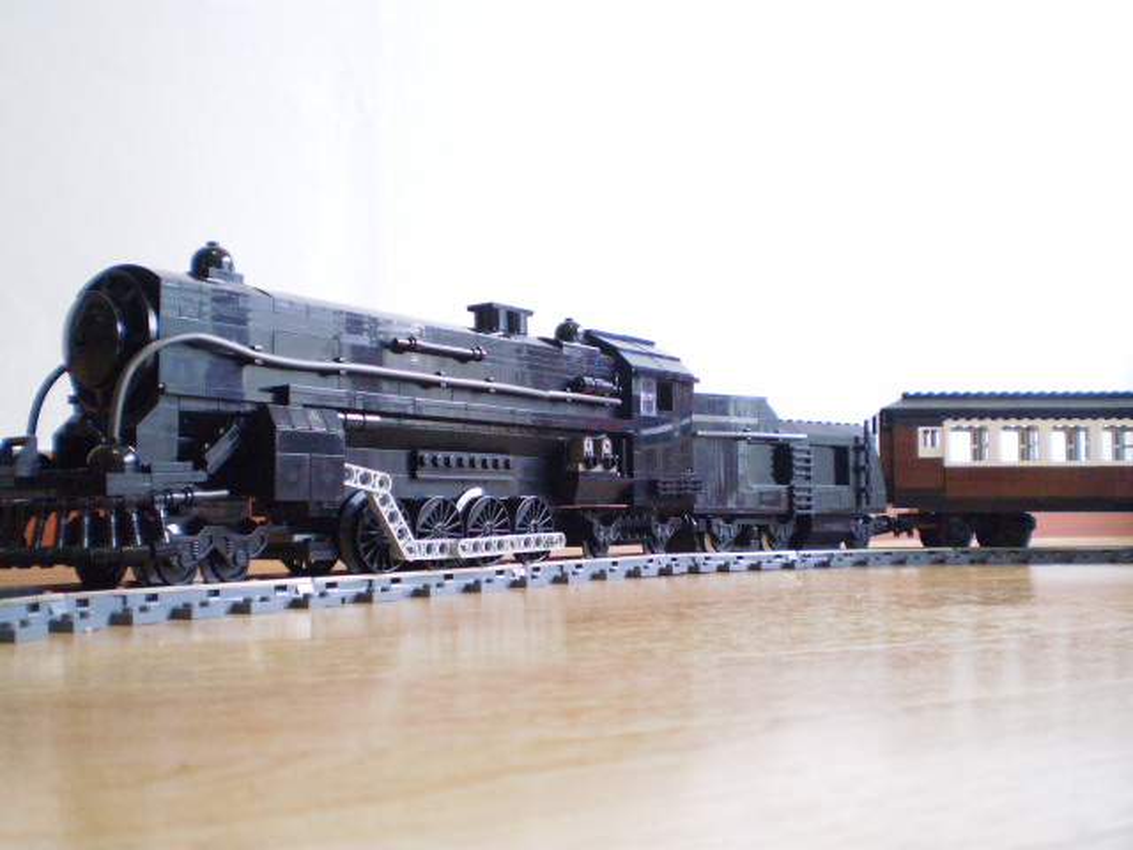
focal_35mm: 36
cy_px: 425
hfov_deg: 51.4
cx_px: 566
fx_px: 1178
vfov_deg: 39.7
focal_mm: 6.3
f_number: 3.1
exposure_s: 1/40
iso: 400
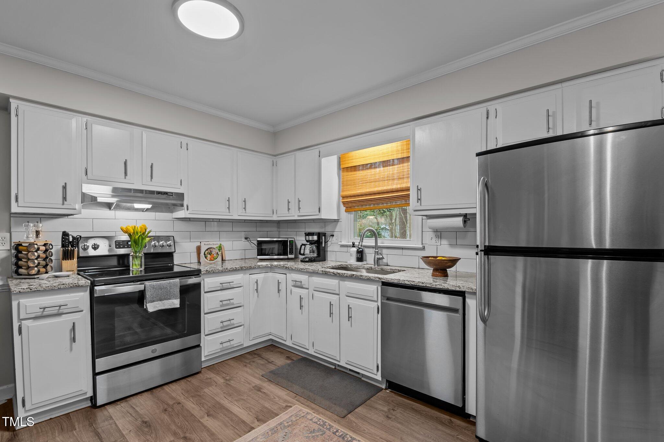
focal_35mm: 16
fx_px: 295
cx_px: 332
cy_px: 221
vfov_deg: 73.7
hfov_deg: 96.8
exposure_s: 1/4
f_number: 6.3
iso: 400
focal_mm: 16
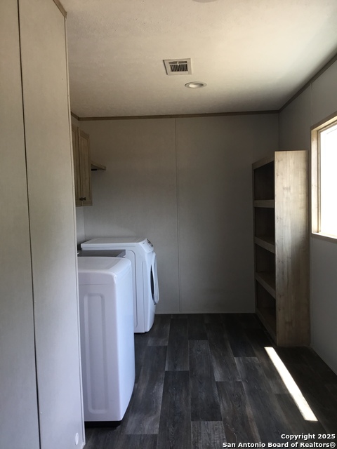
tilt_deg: -2.6
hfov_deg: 45.4
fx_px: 402
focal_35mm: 31
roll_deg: +2.4
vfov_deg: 58.4
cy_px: 224
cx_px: 168
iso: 32
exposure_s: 1/60
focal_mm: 3.3
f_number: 2.4
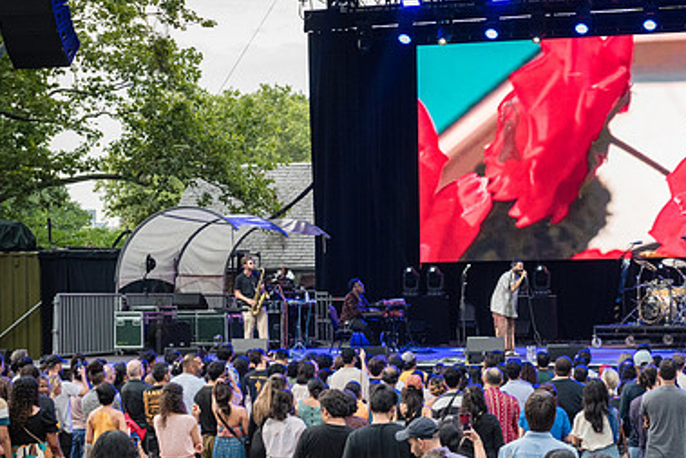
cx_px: 509
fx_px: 1697
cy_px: 305
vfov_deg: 15.3
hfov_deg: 22.7
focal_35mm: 89
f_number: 4
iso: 2000
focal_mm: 55
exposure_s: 1/320
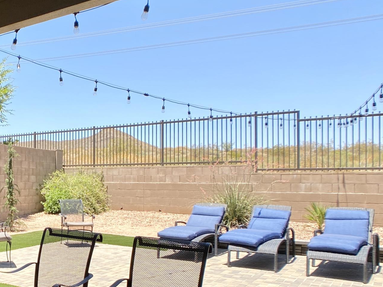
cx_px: 1
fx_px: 675
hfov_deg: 29.6
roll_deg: -0.3
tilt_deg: -0.7
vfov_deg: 24.0
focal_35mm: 61
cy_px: 182
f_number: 1.8
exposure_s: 1/1272
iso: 32
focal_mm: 4.25
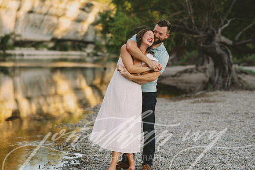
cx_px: 128
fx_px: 602
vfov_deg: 16.1
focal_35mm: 85
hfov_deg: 23.9
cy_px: 85
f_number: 2.5
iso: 125
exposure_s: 1/800
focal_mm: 85
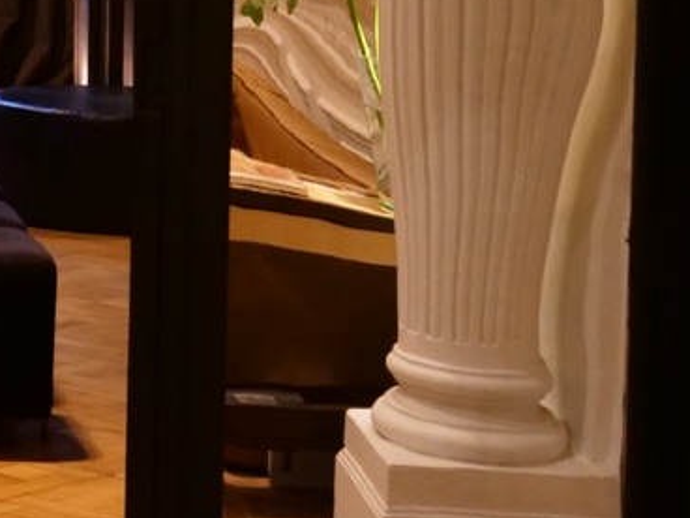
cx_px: -375
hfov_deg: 12.1
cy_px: -189
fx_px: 3090
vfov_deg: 9.4
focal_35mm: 155
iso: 2000
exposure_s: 1/60
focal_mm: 19
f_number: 4
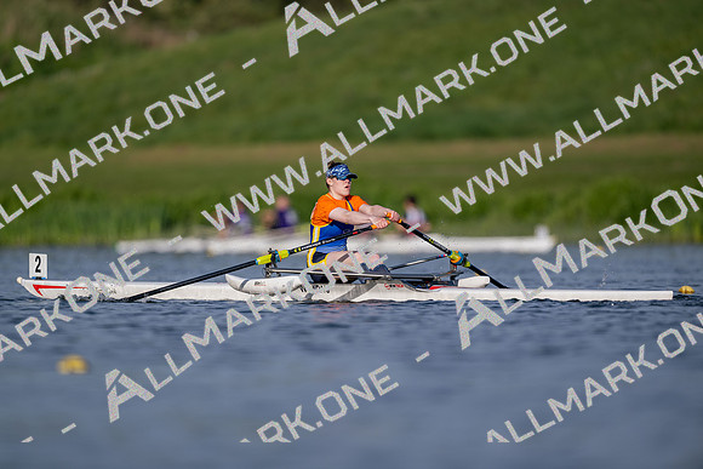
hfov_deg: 3.4
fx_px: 11719
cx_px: 352
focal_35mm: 600
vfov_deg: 2.3
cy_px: 234
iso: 180
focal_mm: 600
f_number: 4
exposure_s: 1/2500
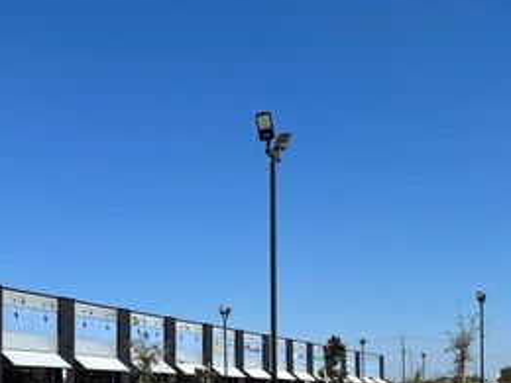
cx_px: 191
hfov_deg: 37.9
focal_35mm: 50
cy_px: 353
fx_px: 738
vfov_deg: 27.9
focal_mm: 5.7
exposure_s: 1/5882
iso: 50
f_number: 1.5
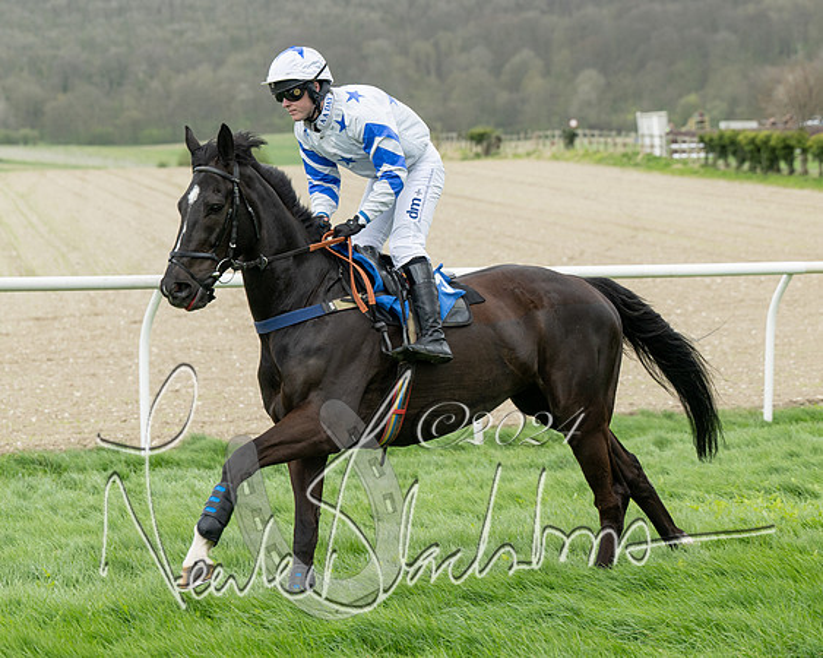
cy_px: 298
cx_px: 325
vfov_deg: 11.4
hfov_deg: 14.2
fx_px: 3292
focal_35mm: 135
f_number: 5
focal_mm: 101
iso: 400
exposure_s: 1/1000
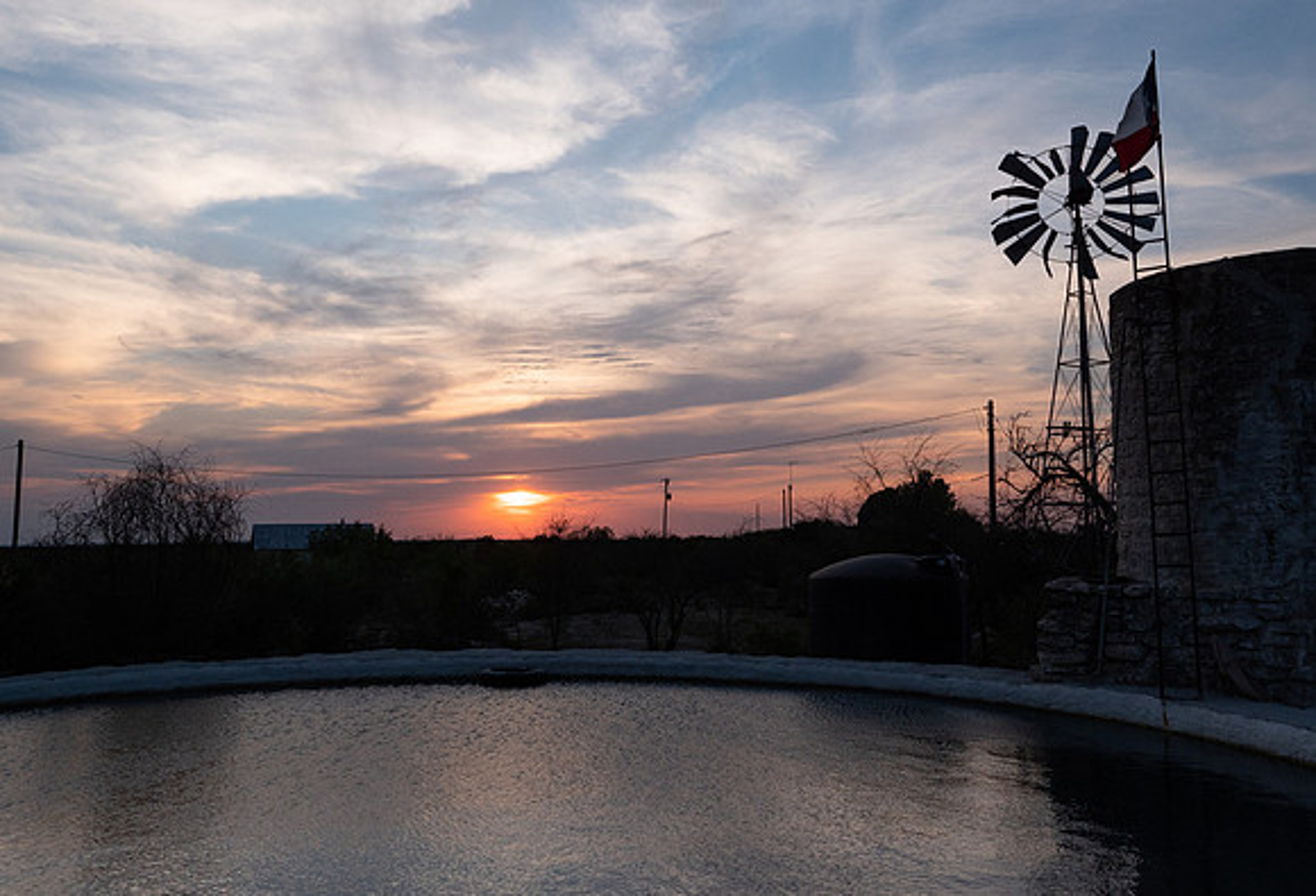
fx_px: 1078
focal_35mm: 29
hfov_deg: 62.7
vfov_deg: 45.1
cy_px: 411
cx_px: 712
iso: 400
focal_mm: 13
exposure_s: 1/800
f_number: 6.3
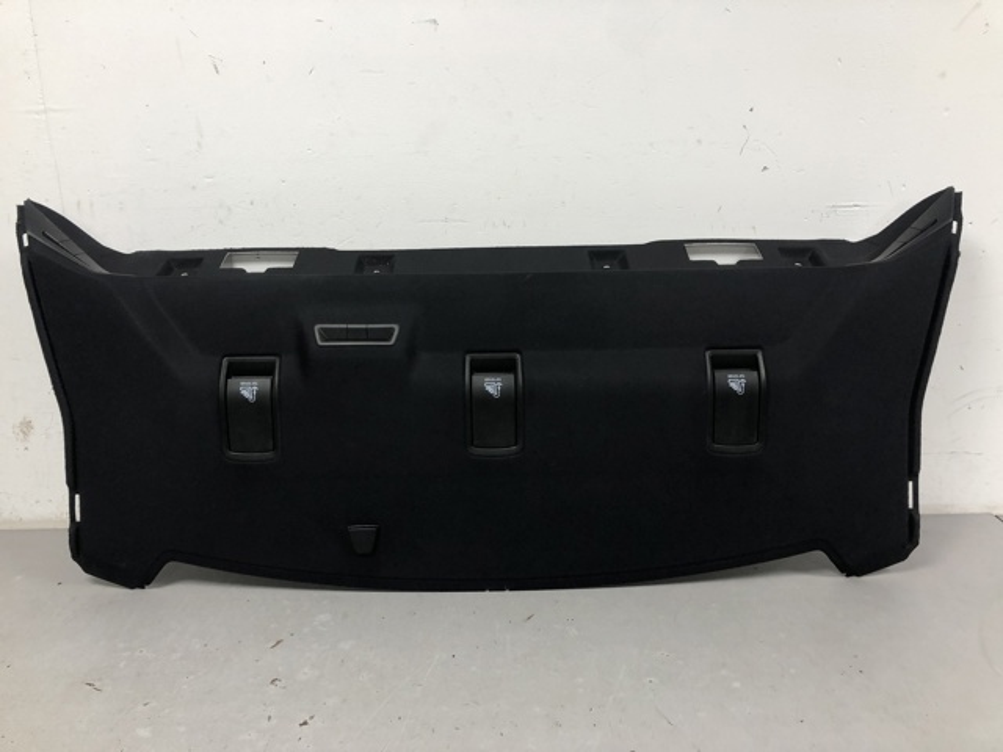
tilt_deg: -14.1
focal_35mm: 28
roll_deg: +1.3
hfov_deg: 63.4
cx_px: 502
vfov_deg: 49.7
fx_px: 811
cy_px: 376
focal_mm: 4
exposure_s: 1/25
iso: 32
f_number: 1.8
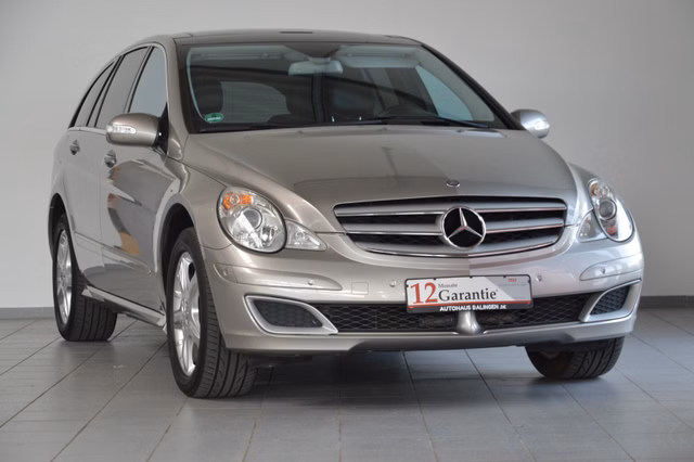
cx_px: 347
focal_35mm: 105
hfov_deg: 19.5
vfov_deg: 13.0
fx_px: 2023
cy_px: 231
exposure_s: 1/60
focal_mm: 70
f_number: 5.3
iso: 640
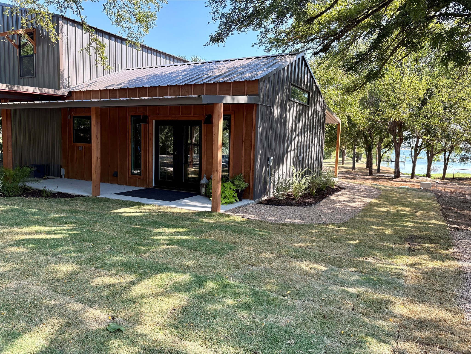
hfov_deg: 67.3
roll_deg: -2.0
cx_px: 236
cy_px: 177
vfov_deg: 53.1
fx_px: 354
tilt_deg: -5.1
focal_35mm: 26
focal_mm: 5.96
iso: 64
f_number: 1.6
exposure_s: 1/566
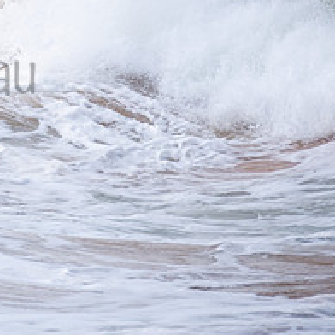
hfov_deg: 0.9
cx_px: -145
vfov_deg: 0.9
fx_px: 20628
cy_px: 54
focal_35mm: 1884
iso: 200
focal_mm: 500
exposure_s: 1/1000
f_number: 6.3
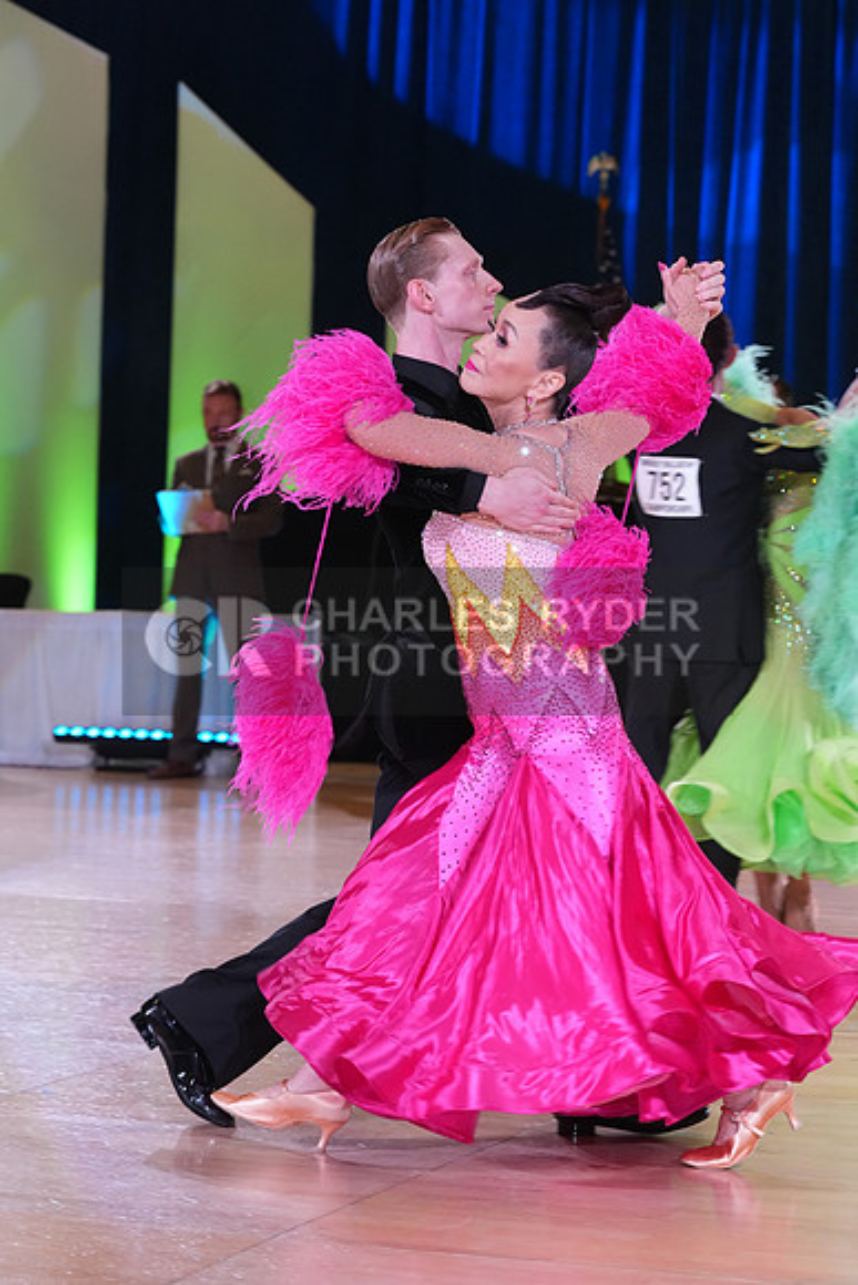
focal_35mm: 100
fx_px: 3573
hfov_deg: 13.7
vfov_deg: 20.4
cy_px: 642
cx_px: 429
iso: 3200
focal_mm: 100
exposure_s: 1/250
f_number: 6.3
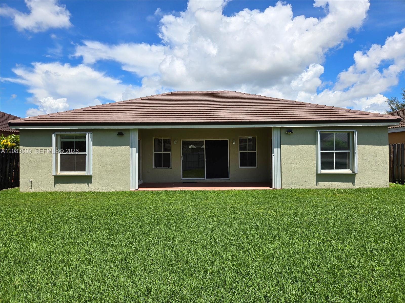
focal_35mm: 23
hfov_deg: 73.9
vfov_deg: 58.9
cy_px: 152
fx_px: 269
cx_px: 202
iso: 25
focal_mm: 5.4
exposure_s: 1/2192
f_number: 1.8
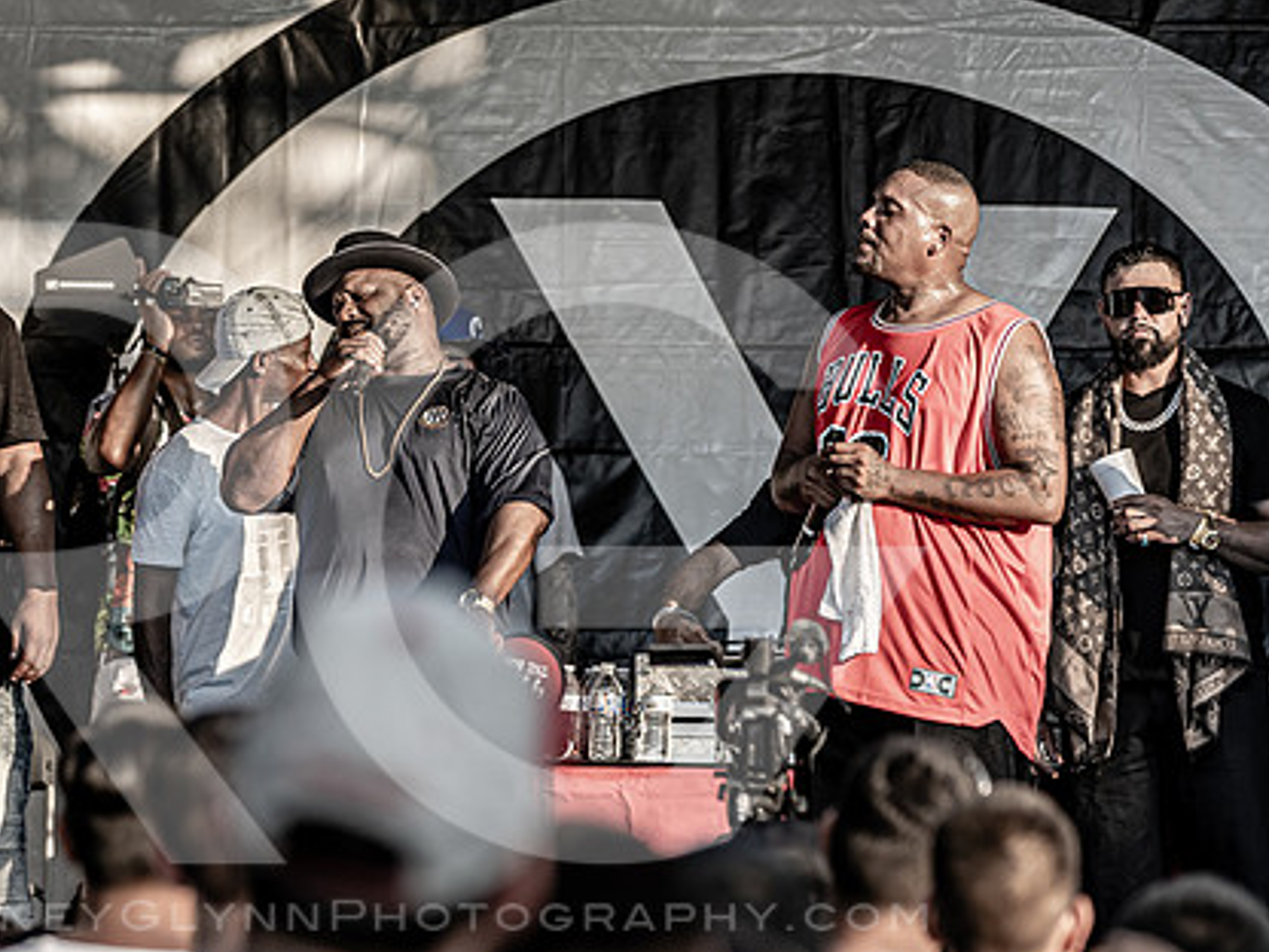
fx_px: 9568
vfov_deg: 5.7
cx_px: 339
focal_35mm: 261
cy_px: 333
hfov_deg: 7.6
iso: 100
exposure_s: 1/1000
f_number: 2.8
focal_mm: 140
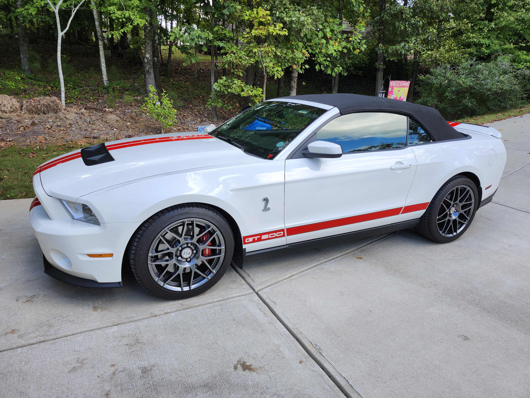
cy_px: 199
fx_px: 352
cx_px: 265
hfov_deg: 73.9
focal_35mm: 23
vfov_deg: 58.9
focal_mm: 5.54
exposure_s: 1/215
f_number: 1.8
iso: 25
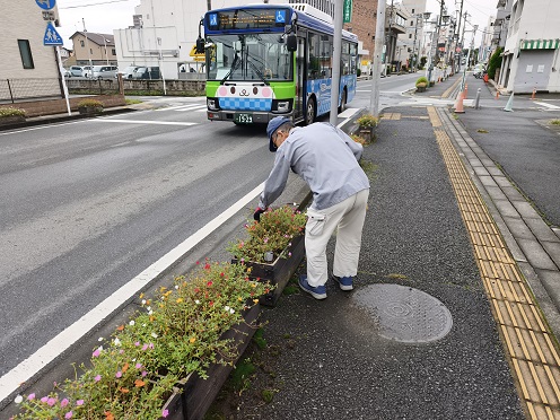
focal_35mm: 23
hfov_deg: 73.9
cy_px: 210
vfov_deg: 58.9
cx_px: 280
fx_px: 372
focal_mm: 6.45
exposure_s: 1/1703
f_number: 1.62
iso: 160
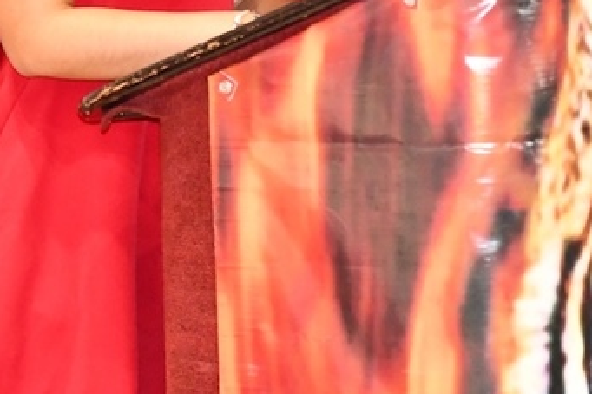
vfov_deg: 4.7
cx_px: 582
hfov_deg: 7.1
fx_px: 4783
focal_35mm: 291
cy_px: -94
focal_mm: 65
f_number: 5
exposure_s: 1/60
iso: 3600
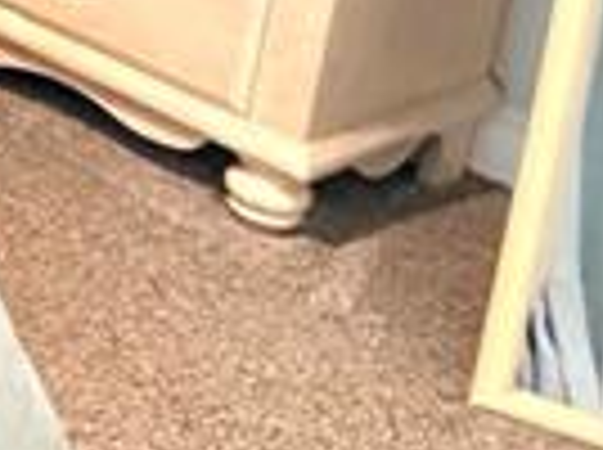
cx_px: -1143
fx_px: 1861
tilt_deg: -13.7
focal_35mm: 107
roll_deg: -0.5
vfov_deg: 12.2
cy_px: -454
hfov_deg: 11.6
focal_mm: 2.22
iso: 1250
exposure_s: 1/60
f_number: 2.2
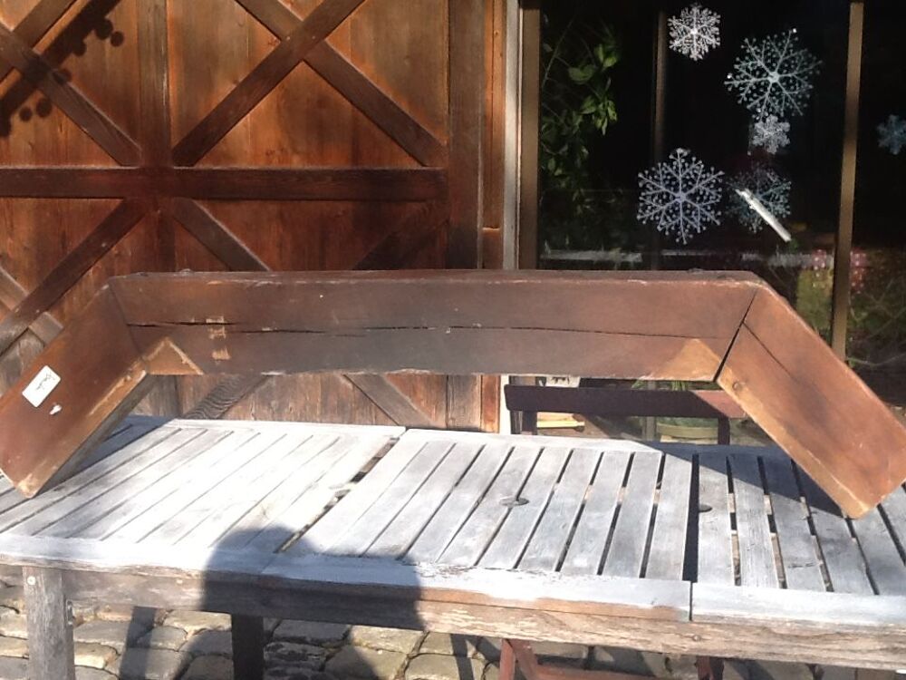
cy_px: 340
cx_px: 453
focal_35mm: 44
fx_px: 1152
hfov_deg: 42.9
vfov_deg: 32.9
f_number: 2.4
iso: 40
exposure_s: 1/469
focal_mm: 2.03
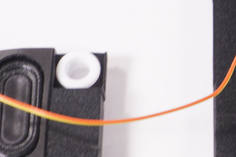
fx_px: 1913
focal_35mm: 292
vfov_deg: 4.7
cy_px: 121
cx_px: 355
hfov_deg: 7.0
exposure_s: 1/160
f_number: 5.6
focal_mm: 42
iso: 400
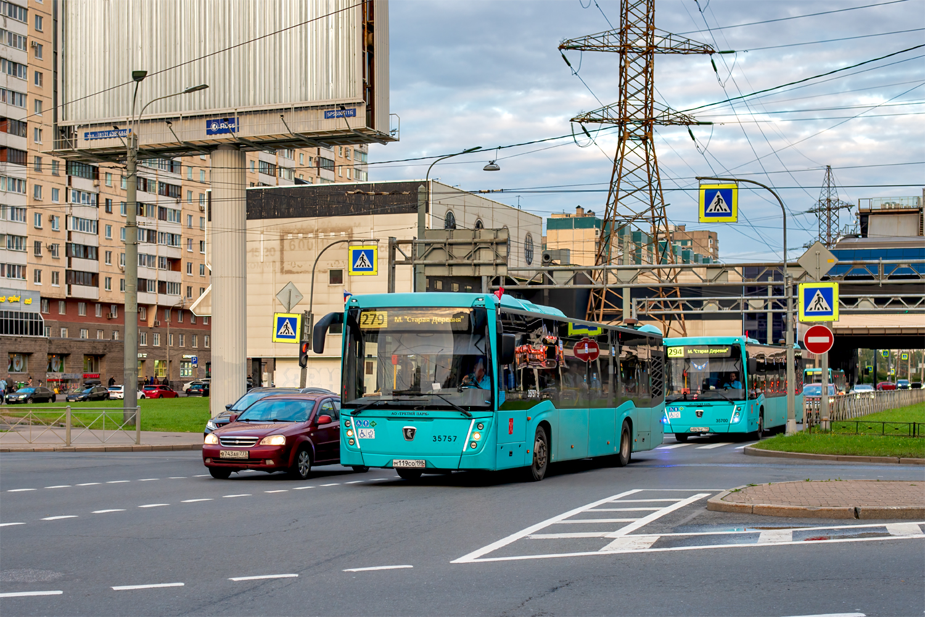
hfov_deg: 39.6
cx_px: 462
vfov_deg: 27.0
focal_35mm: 50
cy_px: 308
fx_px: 1285
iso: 400
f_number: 5
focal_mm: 50
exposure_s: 1/250
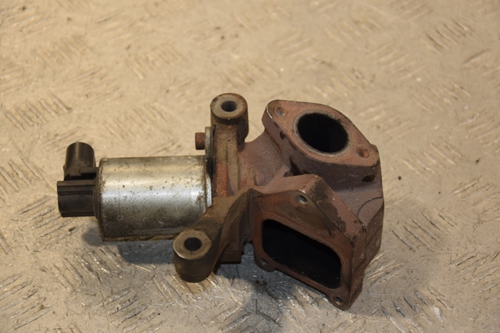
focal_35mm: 105
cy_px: 166
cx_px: 250
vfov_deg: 13.0
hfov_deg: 19.5
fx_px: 1458
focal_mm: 70
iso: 800
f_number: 5.3
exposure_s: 1/160
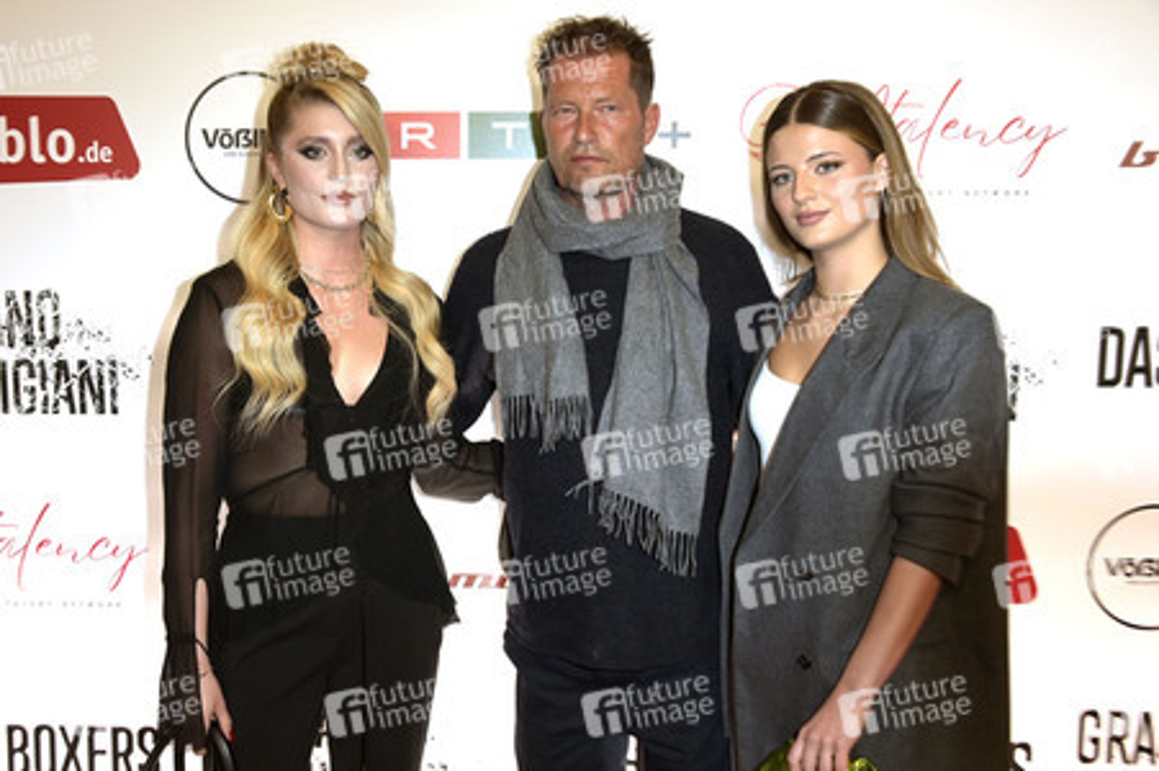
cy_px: 386
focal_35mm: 35
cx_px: 580
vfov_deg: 37.8
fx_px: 1126
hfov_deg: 54.5
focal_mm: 35
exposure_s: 1/100
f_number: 5.6
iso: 500
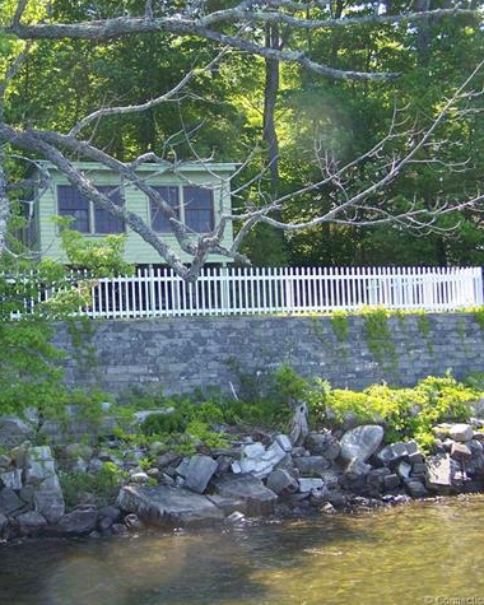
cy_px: 302
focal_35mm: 50
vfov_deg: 37.3
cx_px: 139
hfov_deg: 29.9
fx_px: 895
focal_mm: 6.3
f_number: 2.8
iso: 80
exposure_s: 1/250
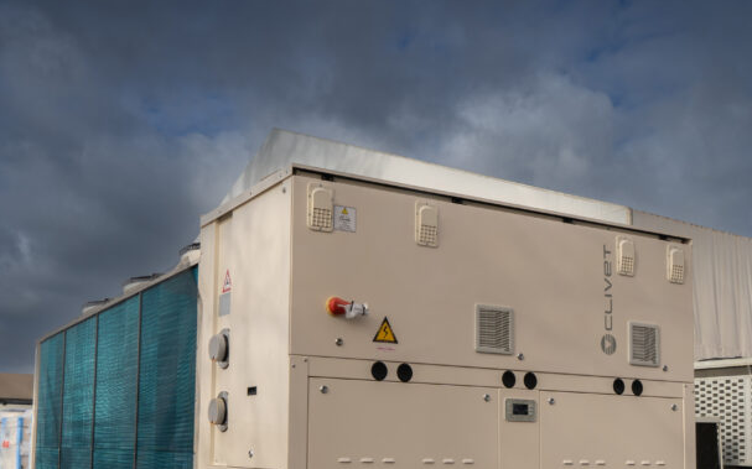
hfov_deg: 46.2
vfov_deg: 29.1
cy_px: 381
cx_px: 336
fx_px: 881
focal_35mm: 43
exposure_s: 1/200
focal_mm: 25
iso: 160
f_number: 13
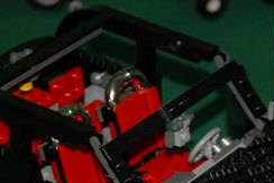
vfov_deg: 5.0
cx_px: 162
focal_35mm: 275
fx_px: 2094
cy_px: 203
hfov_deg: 7.5
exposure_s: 1/60
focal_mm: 70
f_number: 4.5
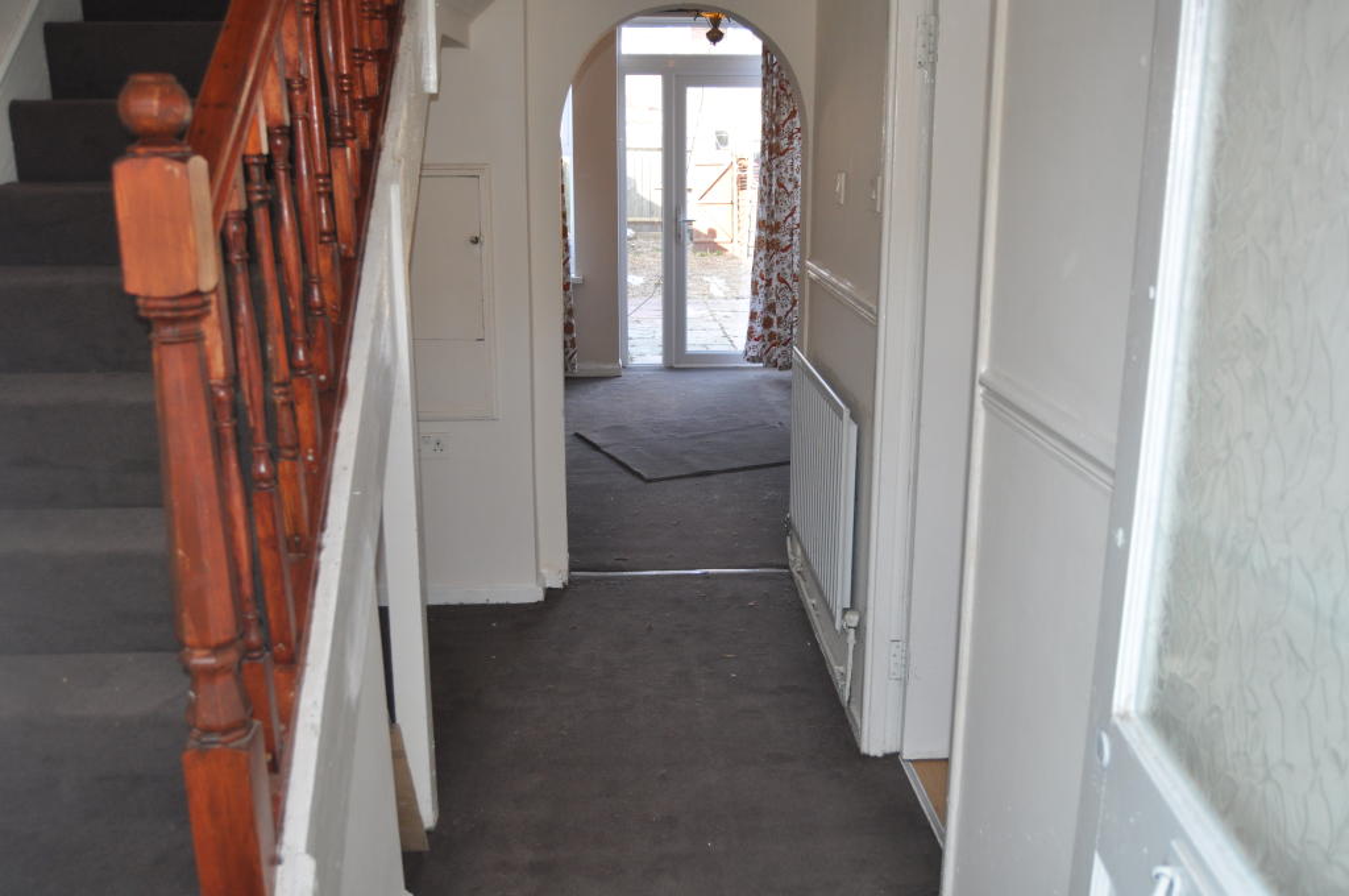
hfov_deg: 57.3
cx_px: 674
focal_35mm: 33
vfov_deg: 39.9
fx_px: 1235
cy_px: 448
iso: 560
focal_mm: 22
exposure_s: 1/125
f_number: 3.5
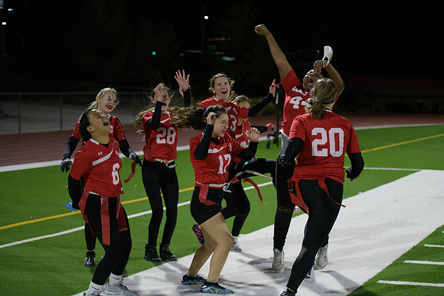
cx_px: 222
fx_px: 863
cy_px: 148
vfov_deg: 19.5
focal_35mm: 70
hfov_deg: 28.8
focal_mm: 70
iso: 4000
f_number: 2.8
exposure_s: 1/640
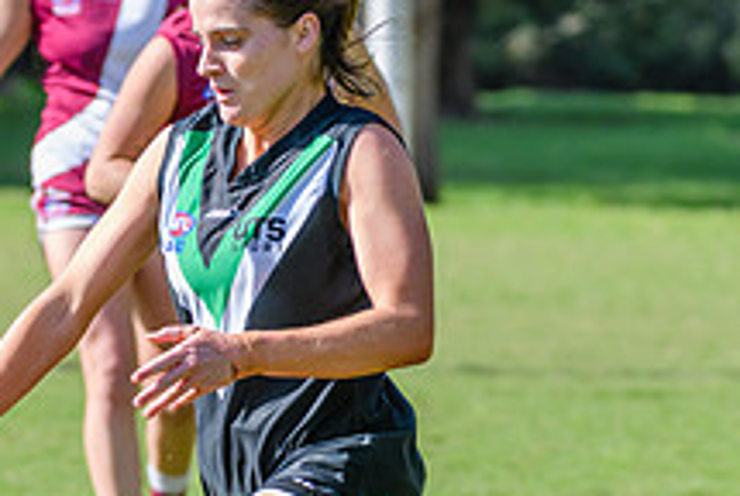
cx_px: 98
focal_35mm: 509
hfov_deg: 4.0
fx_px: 10477
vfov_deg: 2.7
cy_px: 467
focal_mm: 170
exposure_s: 1/1250
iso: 800
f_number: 6.3
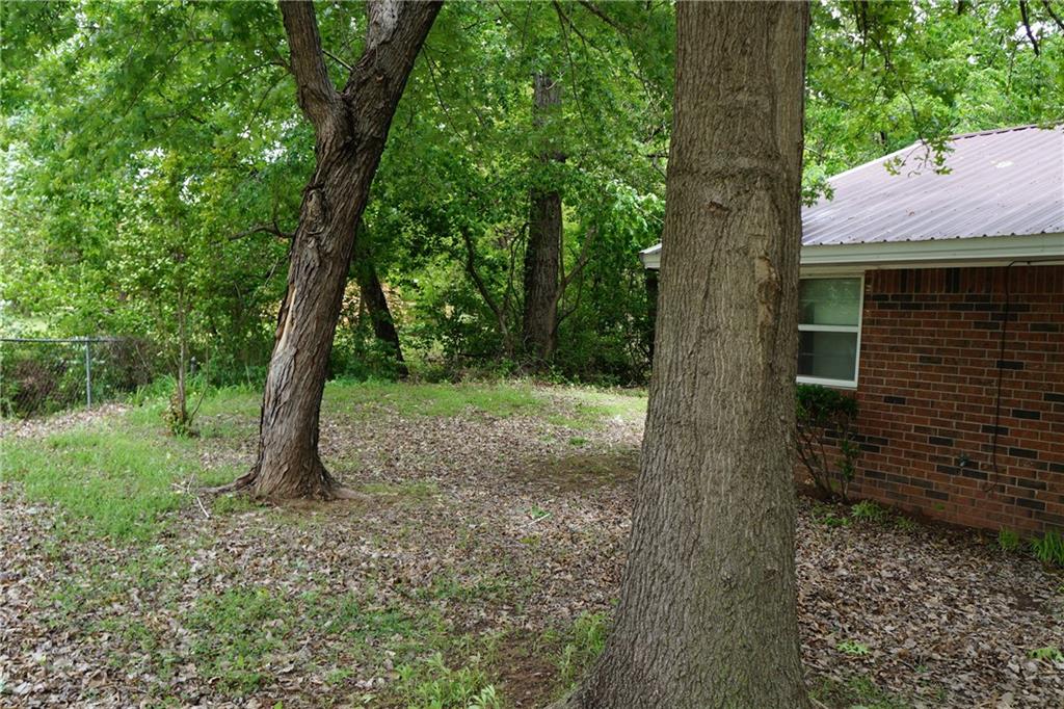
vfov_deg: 41.7
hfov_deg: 59.5
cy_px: 354
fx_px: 931
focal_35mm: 32
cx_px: 532
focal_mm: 21
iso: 250
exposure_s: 1/200
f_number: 6.3
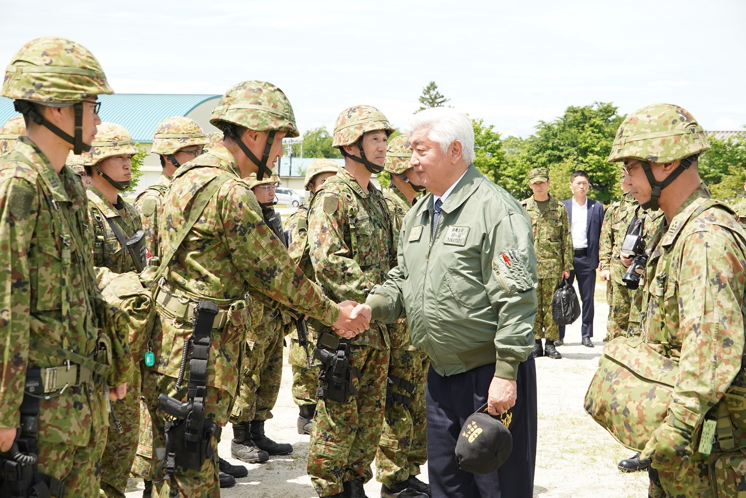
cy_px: 249
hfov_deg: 30.1
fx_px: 1388
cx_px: 373
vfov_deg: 20.3
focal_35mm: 67
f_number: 7.1
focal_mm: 45
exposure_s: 1/1000
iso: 800
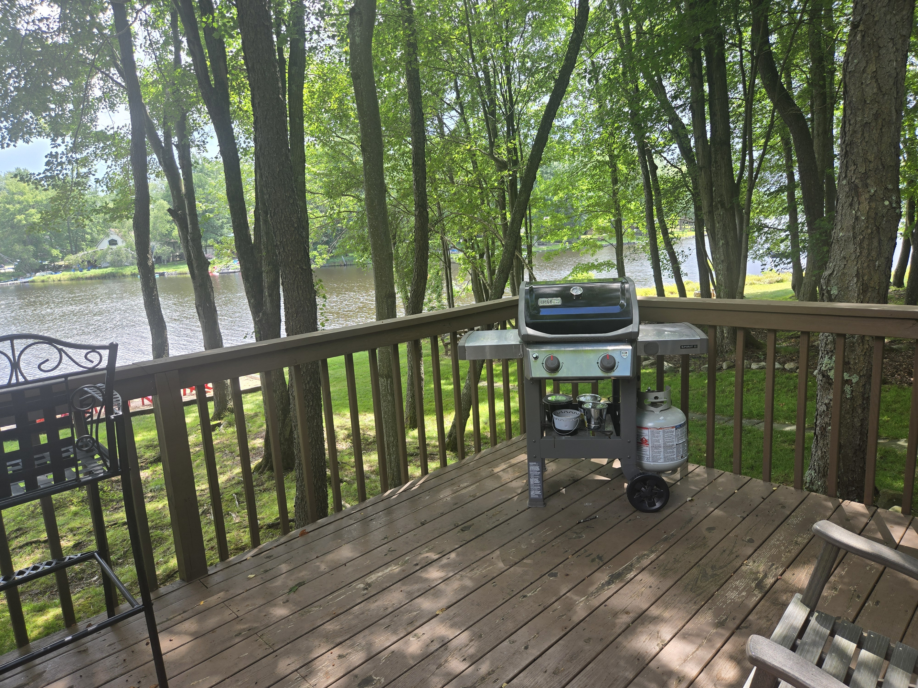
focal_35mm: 23
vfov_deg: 58.9
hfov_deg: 73.9
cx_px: 459
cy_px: 344
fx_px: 610
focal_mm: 5.4
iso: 25
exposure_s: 1/211
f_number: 1.8
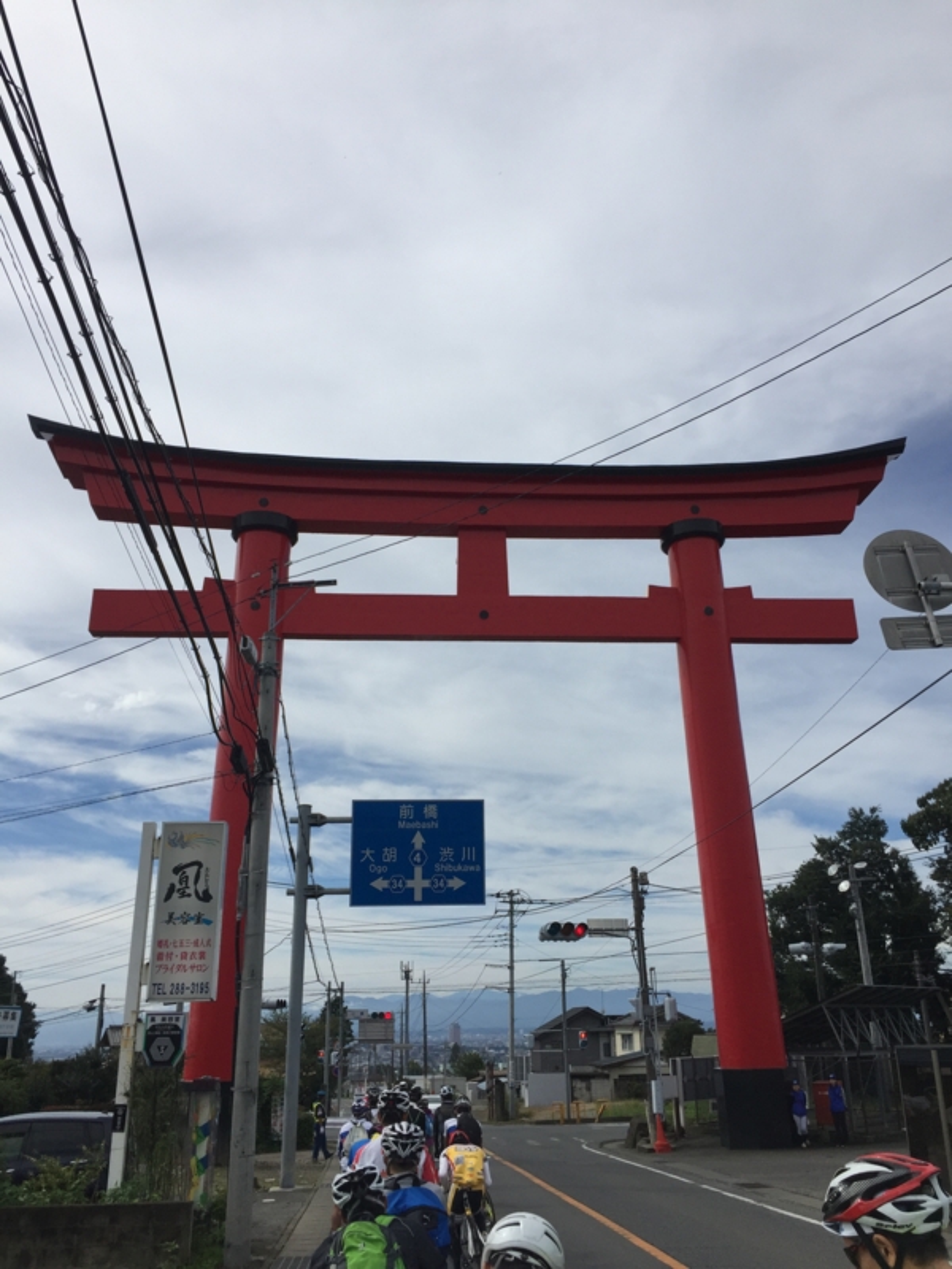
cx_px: 476
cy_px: 634
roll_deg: +2.6
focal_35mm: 29
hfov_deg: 48.2
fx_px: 1063
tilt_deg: +25.2
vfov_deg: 61.7
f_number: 2.2
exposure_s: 1/3968
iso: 32
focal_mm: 4.15
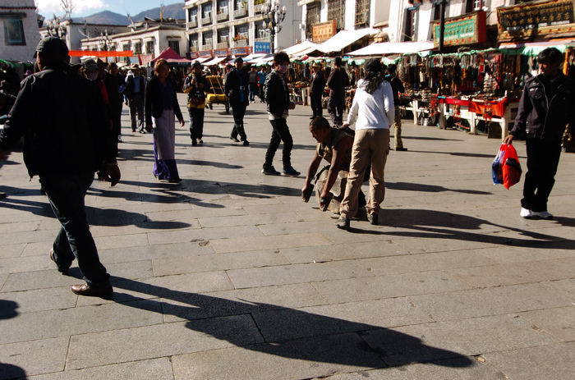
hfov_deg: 53.2
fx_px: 574
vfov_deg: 36.7
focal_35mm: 36
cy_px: 190
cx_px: 288
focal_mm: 24
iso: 200
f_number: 6.3
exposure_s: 1/640
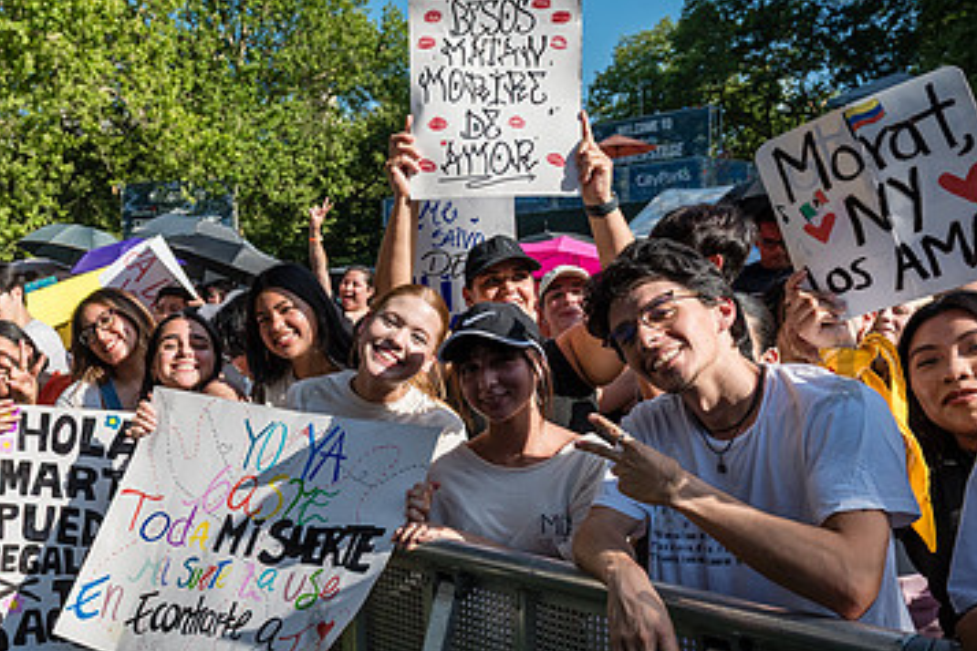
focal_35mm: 39
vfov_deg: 34.2
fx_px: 1058
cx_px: 315
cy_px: 354
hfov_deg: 48.6
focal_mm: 24
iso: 500
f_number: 5
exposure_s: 1/2000
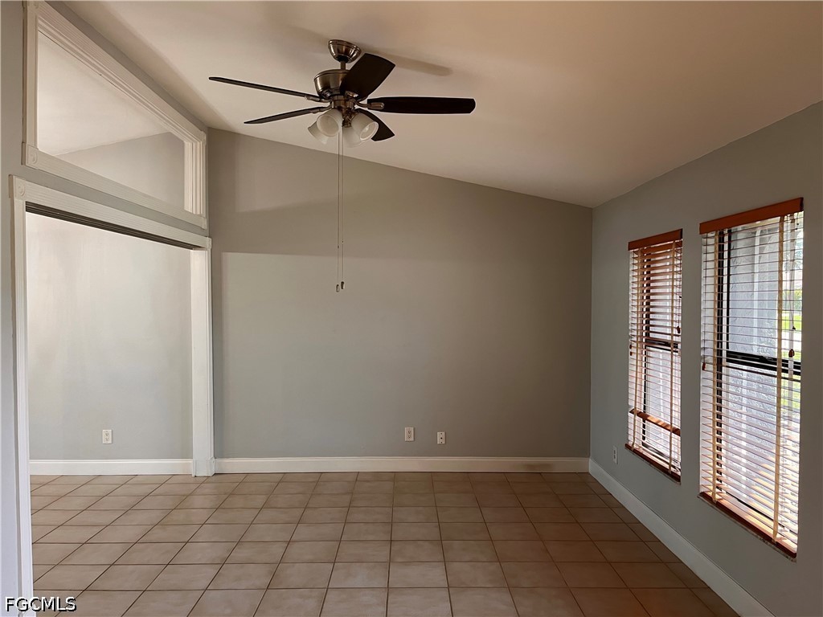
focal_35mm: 26
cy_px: 308
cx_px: 412
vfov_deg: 53.1
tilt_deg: -1.7
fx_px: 618
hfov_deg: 67.3
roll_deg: +0.5
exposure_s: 1/60
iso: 100
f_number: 1.6
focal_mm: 5.1
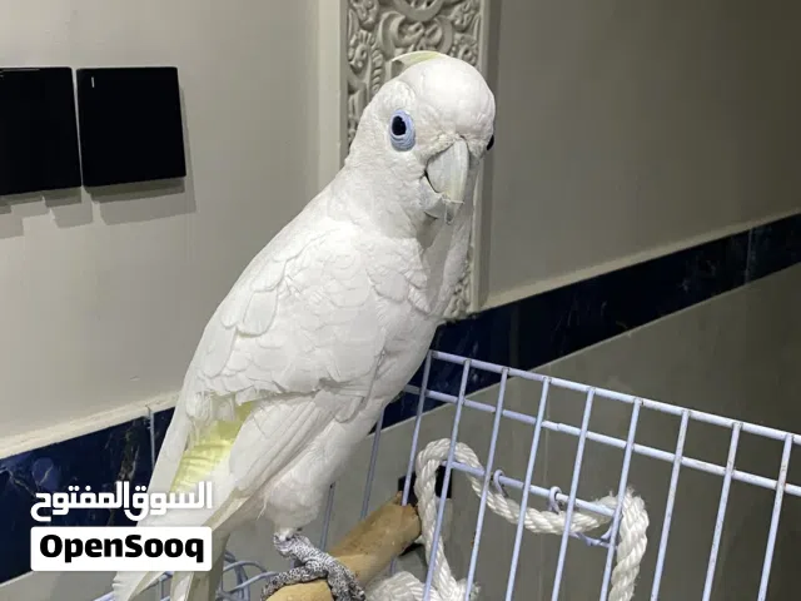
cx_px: 400
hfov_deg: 67.3
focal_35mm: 26
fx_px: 602
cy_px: 300
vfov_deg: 53.1
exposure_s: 1/50
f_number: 1.8
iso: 320
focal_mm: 4.25
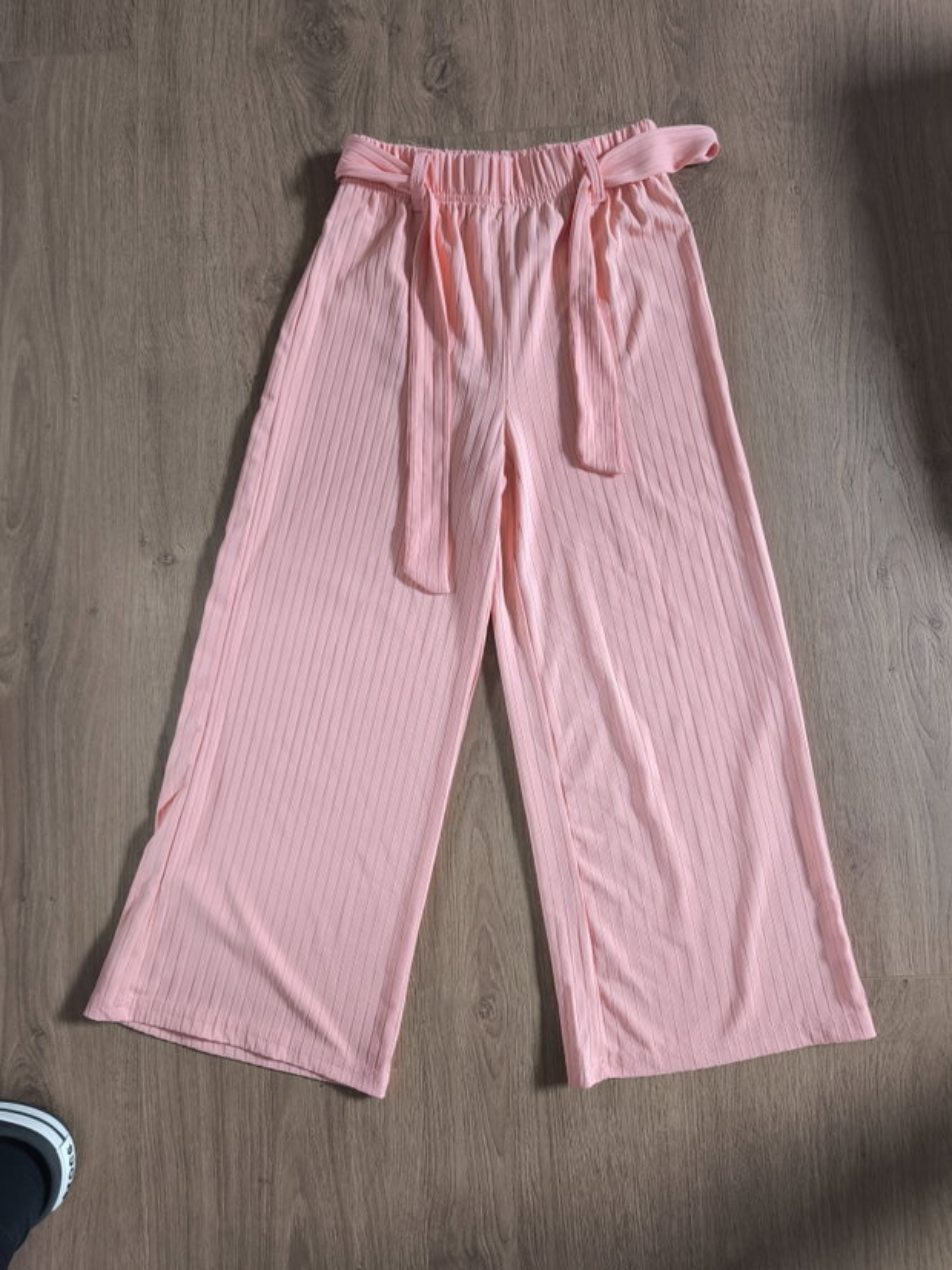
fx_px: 844
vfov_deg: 73.9
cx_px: 476
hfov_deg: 58.9
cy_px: 635
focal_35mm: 23
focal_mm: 6.57
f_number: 1.6
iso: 640
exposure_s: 1/33.3
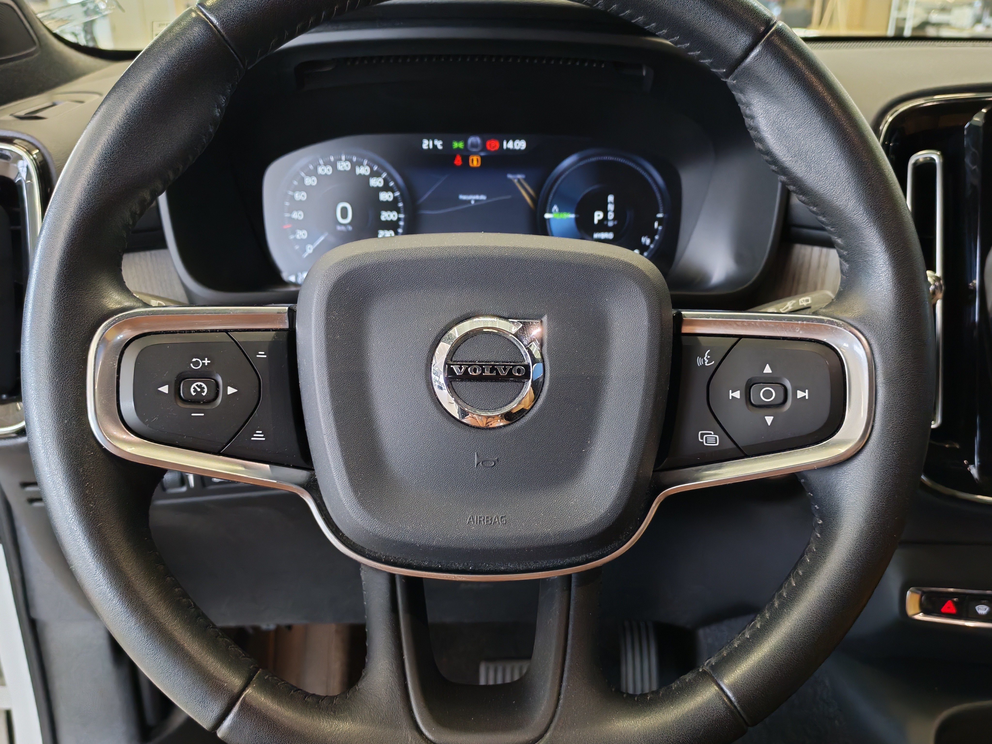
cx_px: 496
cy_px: 372
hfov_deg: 55.4
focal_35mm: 33
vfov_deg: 42.9
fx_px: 946
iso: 1250
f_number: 1.9
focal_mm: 6.12
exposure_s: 1/100
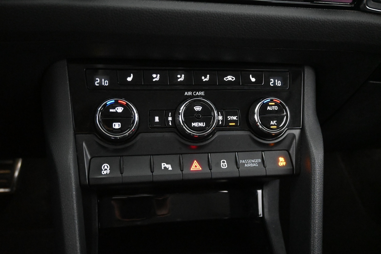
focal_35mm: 33
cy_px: 127
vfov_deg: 40.0
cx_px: 190
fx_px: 349
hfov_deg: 57.2
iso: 11400
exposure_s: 1/40
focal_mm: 22
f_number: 4
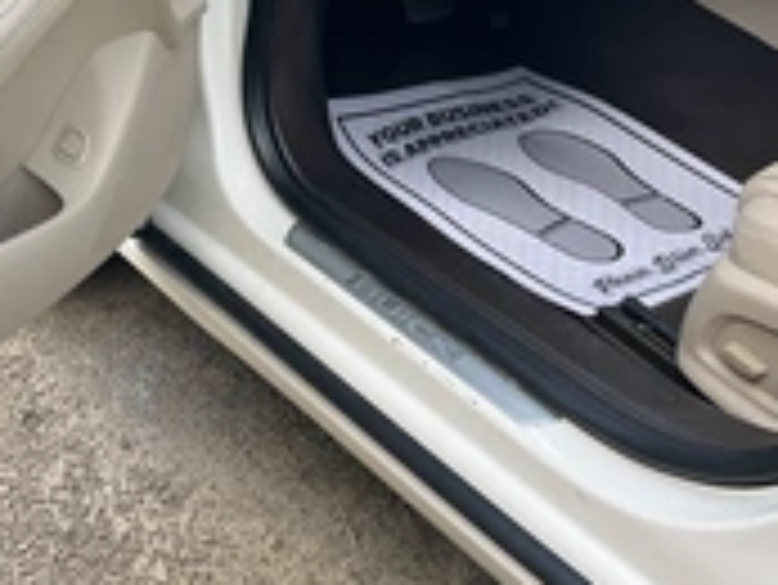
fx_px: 1507
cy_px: -45
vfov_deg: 21.0
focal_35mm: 67
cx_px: 220
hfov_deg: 28.6
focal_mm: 3
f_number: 1.8
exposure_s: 1/188
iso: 20
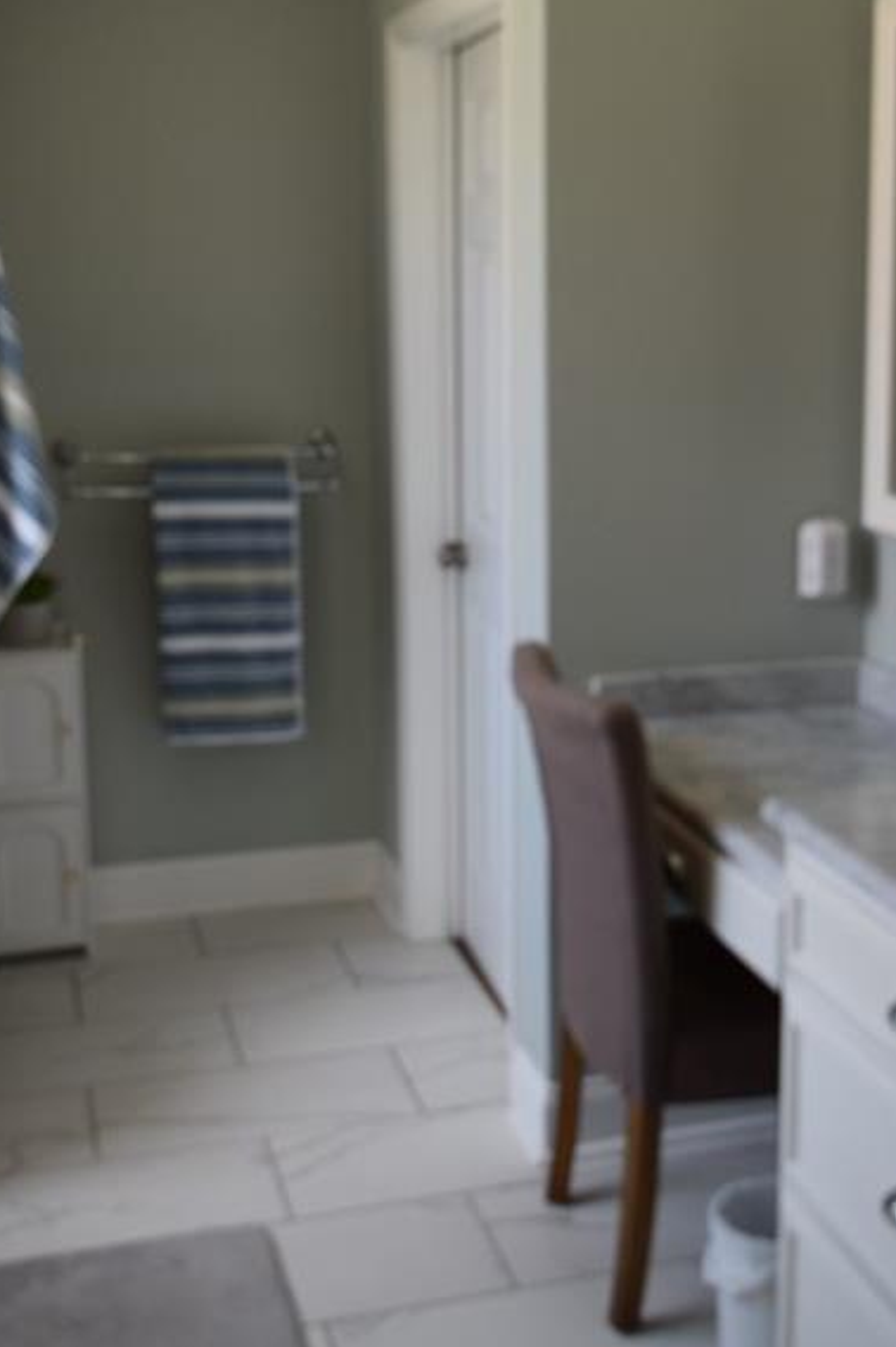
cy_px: 519
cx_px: 517
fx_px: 1745
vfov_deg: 41.9
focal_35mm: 47
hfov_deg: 28.8
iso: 400
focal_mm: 23
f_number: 4.5
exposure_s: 1/80
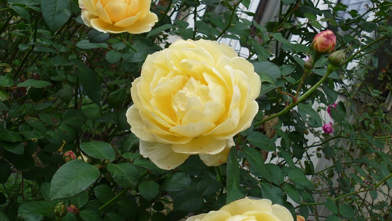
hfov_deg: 48.3
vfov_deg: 28.4
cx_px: 196
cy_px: 110
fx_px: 437
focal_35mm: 42
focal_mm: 6.8
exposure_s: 1/200
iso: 100
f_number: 4.5
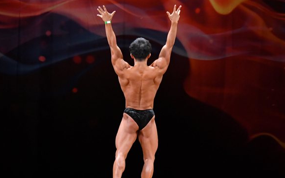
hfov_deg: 8.2
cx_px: 139
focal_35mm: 255
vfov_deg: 5.2
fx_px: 1981
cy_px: 101
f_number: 5.6
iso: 4000
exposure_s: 1/400
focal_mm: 125
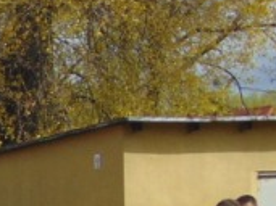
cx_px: -366
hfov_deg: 8.7
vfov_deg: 6.9
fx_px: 1673
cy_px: 365
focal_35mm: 210
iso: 80
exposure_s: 1/250
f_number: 8.3
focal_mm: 6.3
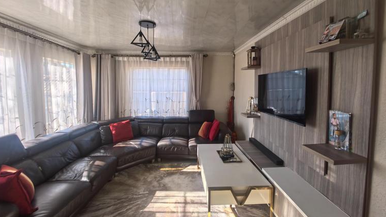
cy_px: 95
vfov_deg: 70.3
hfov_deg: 103.0
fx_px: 154
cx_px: 191
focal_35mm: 15
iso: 50
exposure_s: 1/112
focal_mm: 1.76
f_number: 2.2
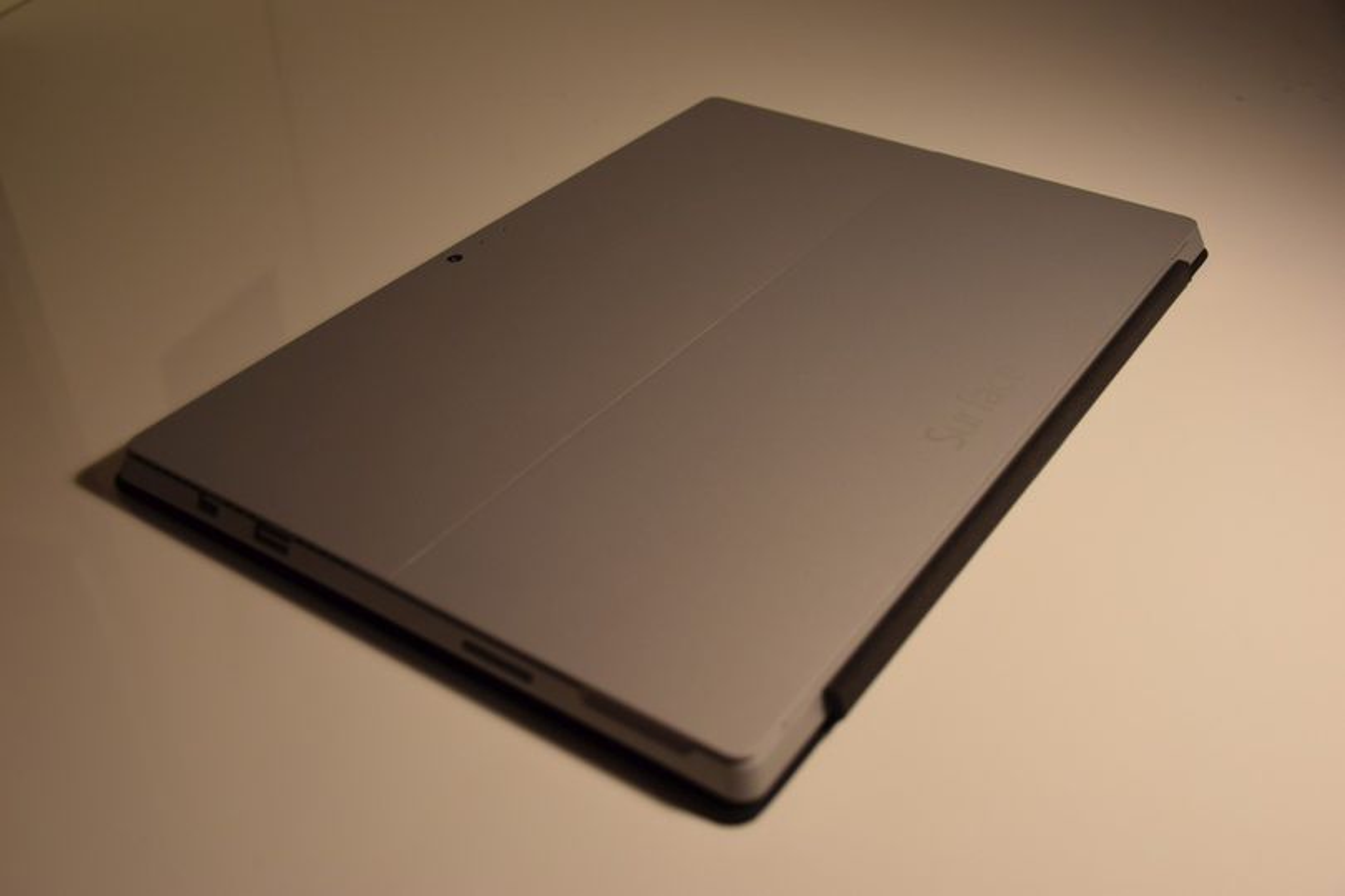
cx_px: 672
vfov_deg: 34.2
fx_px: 1457
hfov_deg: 49.6
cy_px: 448
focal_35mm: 39
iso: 560
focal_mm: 26
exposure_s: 1/60
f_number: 4
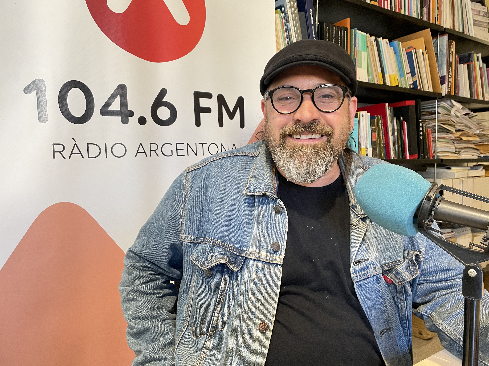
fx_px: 367
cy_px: 183
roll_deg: +0.4
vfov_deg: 53.1
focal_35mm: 26
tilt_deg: -4.0
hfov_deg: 67.3
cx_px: 244
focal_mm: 4.2
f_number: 1.6
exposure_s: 1/50
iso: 160
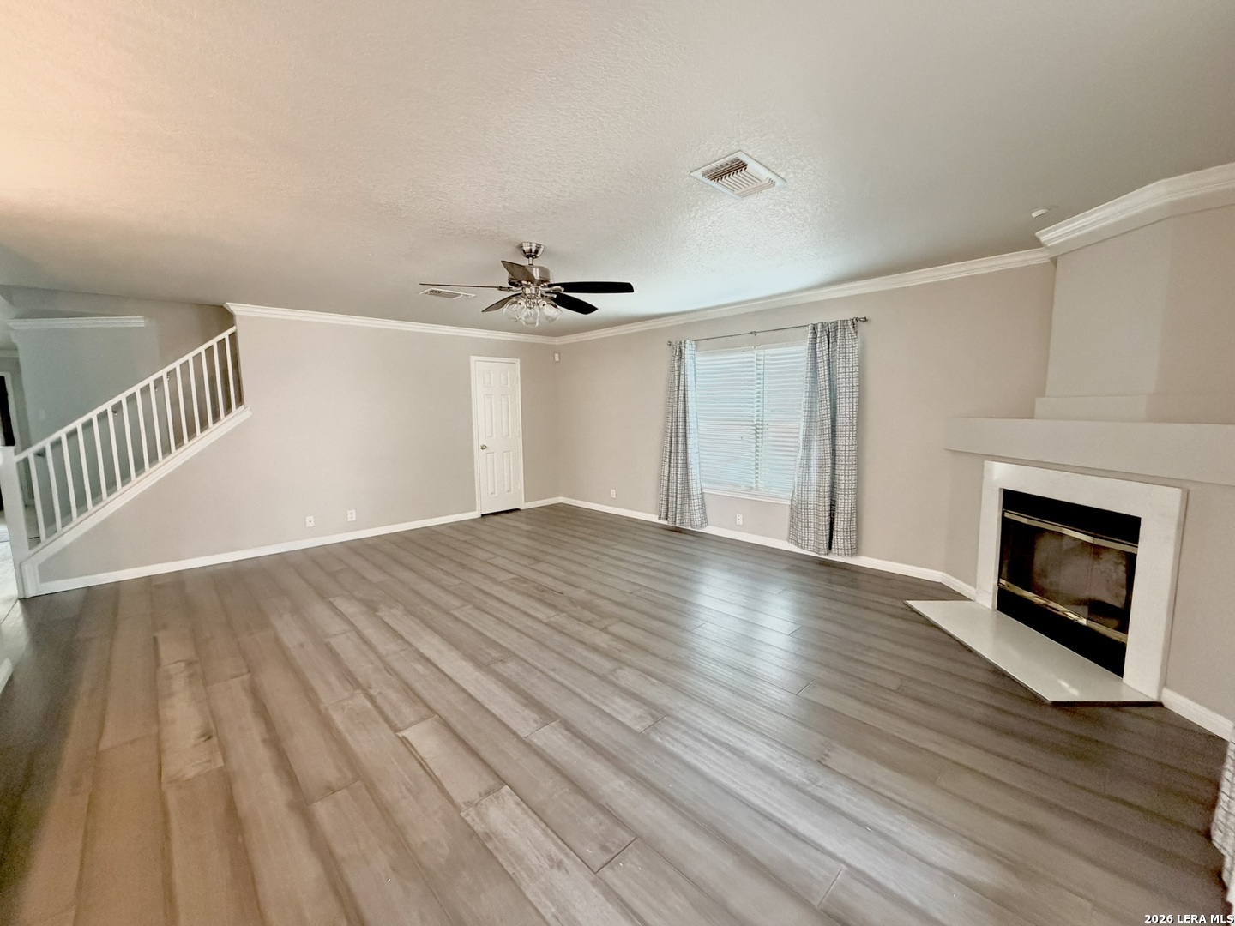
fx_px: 499
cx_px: 618
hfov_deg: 102.1
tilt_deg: -6.9
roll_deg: +0.9
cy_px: 463
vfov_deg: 85.7
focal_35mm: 14
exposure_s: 1/60
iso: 1000
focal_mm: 2.22
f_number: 2.2
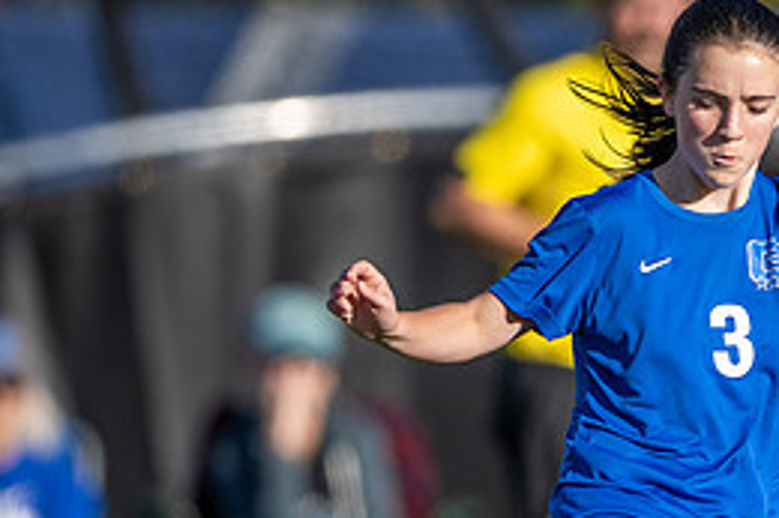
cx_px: 724
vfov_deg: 0.8
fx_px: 35010
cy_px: 359
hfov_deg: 1.3
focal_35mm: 1619
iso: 125
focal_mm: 400
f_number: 2.8
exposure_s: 1/2000
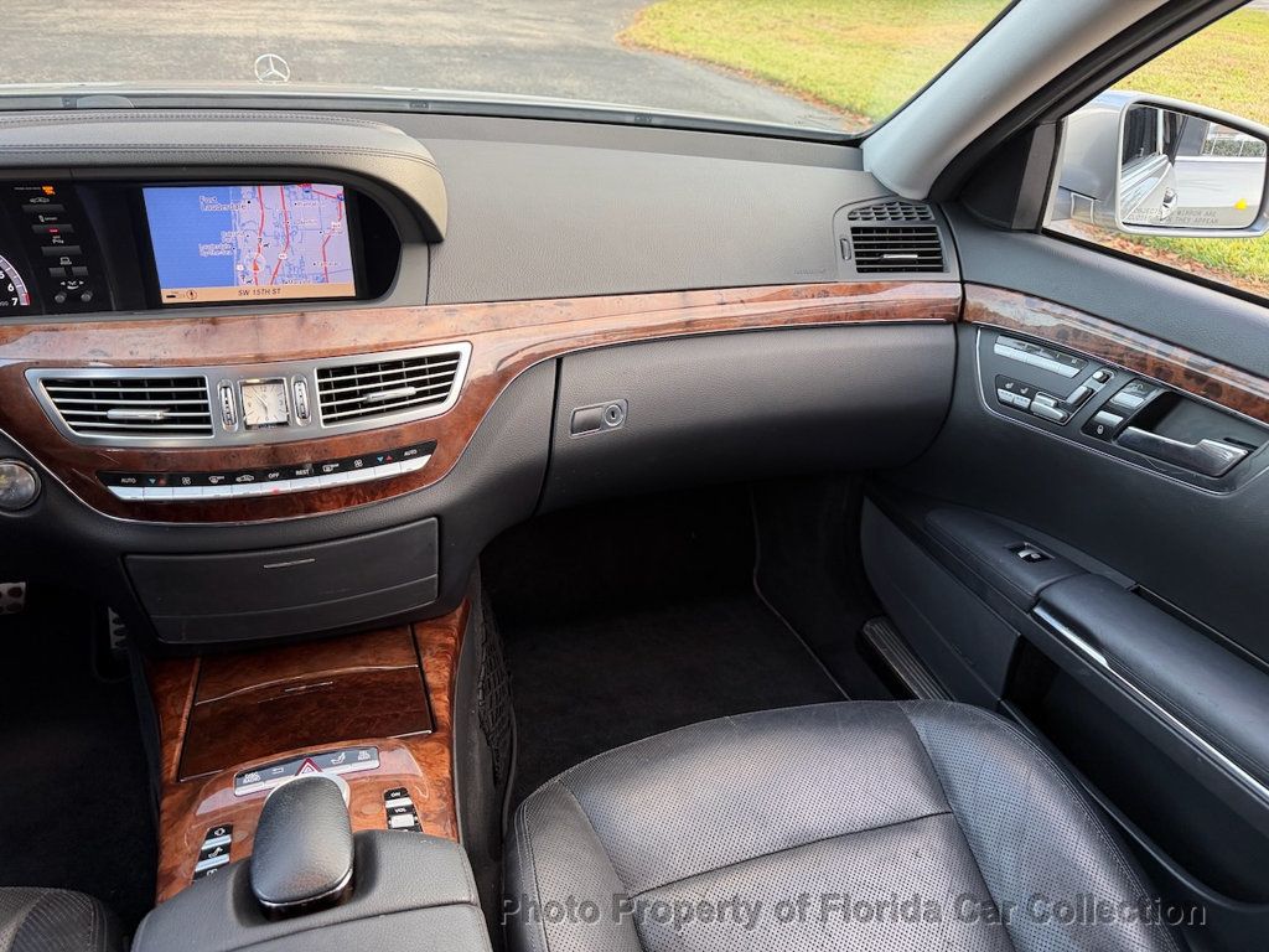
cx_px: 634
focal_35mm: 24
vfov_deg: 56.8
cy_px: 476
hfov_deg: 71.6
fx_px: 880
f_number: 1.78
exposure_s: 1/63
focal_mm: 6.76
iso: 160
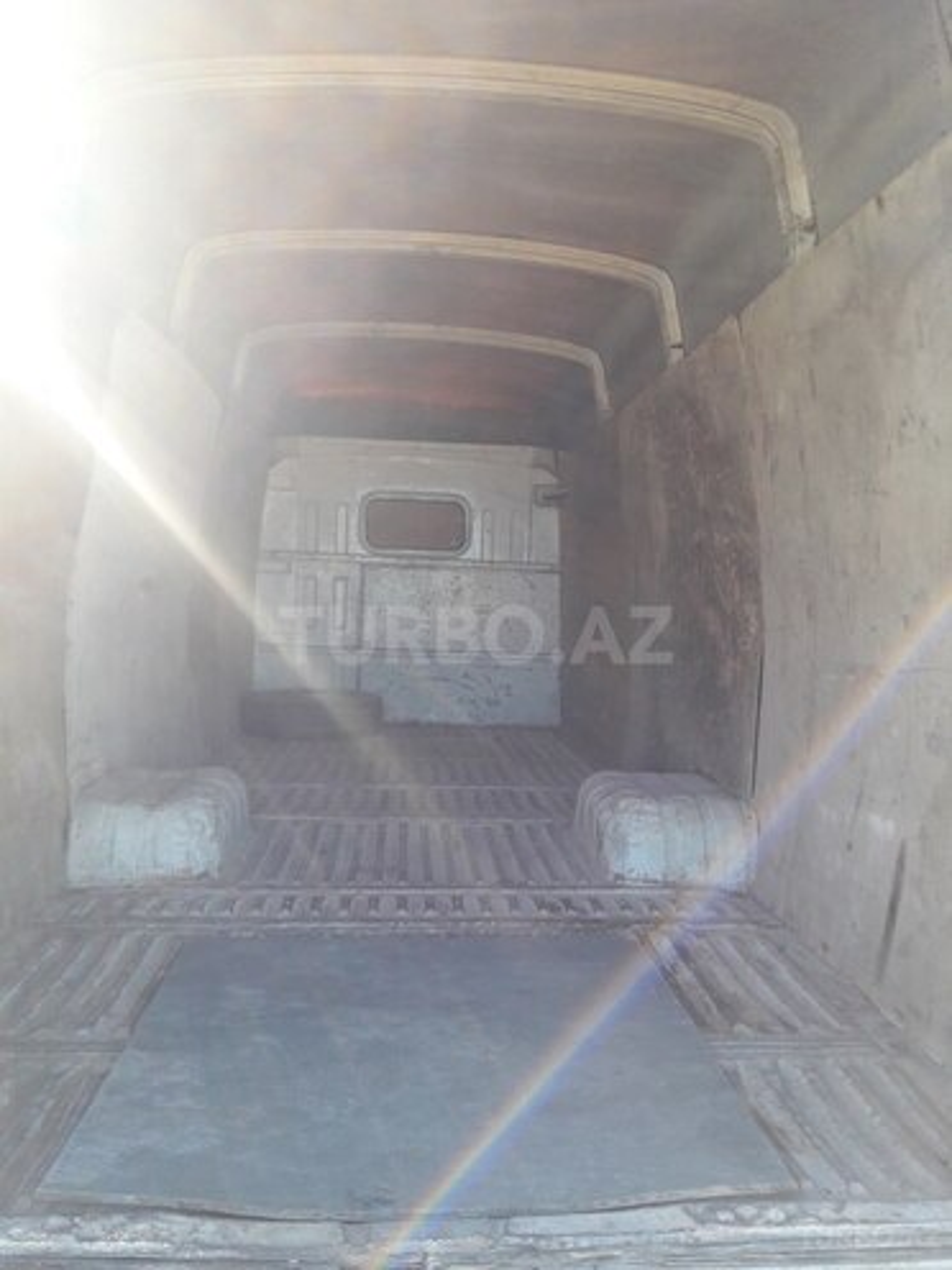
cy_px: 635
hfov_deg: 49.7
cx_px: 476
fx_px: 1027
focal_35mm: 28
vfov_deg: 63.4
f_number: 1.9
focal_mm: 3.7
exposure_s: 1/164
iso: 40
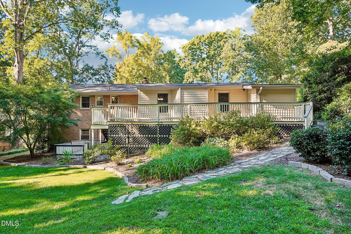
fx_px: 214
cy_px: 117
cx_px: 176
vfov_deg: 57.2
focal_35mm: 22
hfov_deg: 78.6
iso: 400
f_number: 8
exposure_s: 1/25
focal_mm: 15
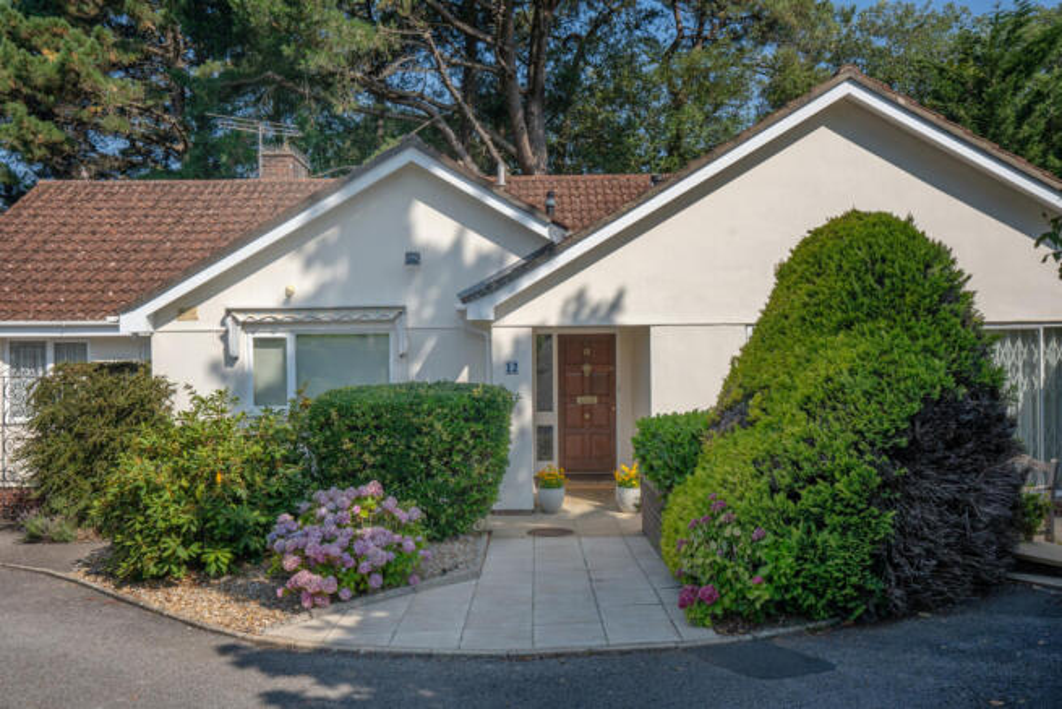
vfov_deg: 37.9
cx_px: 531
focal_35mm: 35
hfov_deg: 54.4
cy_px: 354
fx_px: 1033
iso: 200
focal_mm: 35
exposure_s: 1/200
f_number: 11
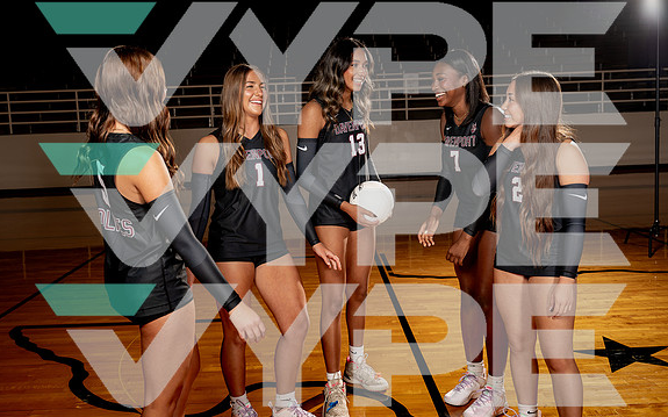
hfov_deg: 54.0
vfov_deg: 35.3
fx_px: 655
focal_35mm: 36
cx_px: 335
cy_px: 205
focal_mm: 35
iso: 100
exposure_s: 1/250
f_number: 5.6
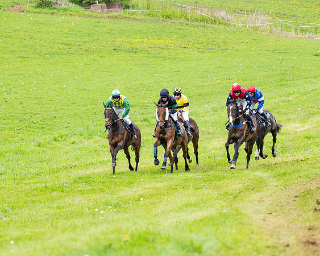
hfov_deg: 5.2
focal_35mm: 372
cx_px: 168
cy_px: 128
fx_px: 3520
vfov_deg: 4.2
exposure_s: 1/2000
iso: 400
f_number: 4
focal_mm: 220
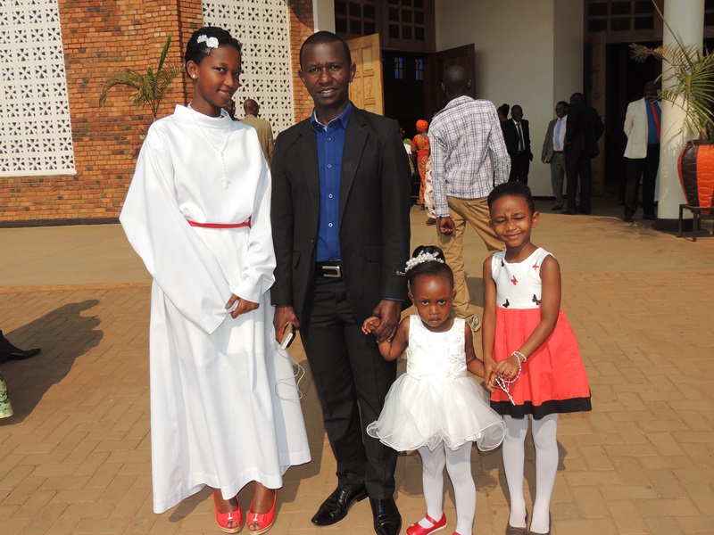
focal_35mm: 33
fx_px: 681
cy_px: 268
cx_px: 357
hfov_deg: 55.4
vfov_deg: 42.9
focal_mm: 5.8
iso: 100
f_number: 3.2
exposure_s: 1/2000
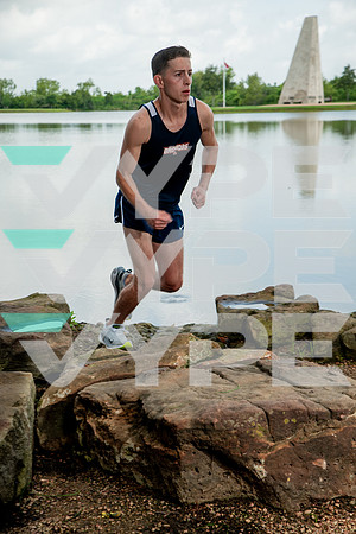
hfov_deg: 20.6
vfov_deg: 30.5
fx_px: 979
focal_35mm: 66
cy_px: 267
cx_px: 178
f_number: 7.1
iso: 100
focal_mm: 66
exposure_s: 1/250
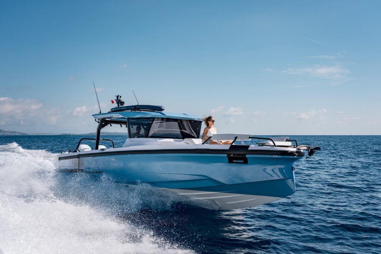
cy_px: 136
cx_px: 198
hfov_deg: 50.2
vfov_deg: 34.7
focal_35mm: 38
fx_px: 406
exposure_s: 1/3200
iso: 200
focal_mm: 34
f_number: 4
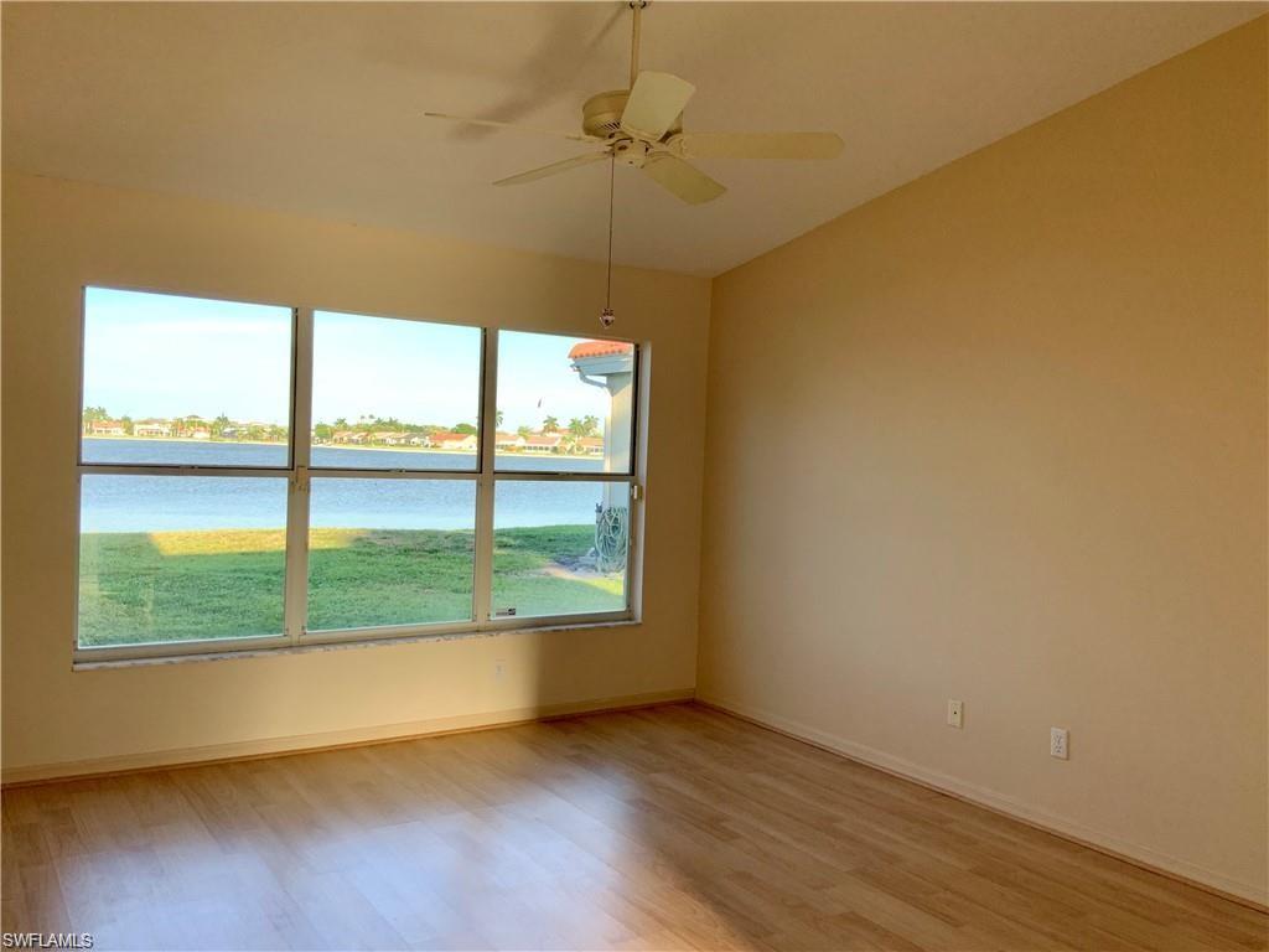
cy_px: 476
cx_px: 634
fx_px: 1063
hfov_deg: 61.7
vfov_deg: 48.2
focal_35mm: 29
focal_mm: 3
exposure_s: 1/154
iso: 16
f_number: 1.8
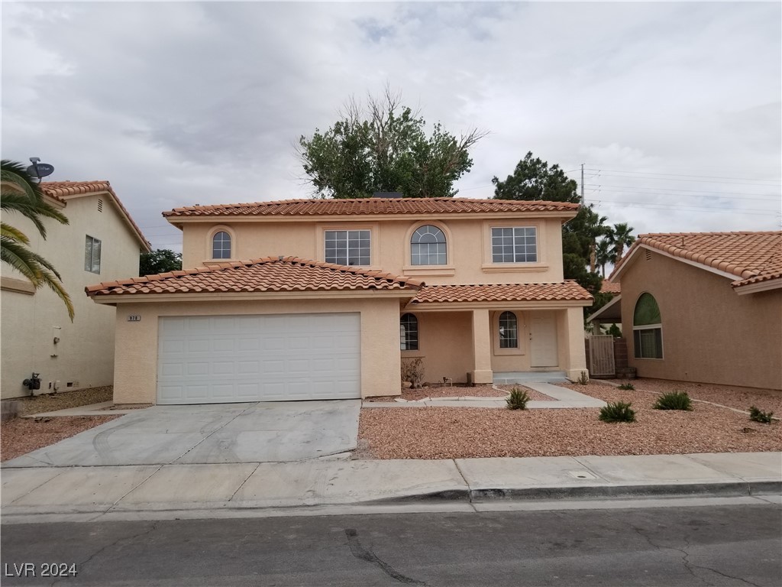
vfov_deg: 53.1
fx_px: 587
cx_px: 391
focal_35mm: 26
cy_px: 294
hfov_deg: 67.3
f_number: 1.7
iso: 50
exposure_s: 1/3968
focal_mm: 4.25
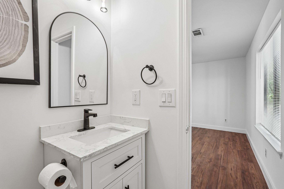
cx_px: 142
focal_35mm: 16
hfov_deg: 96.7
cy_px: 94
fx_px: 126
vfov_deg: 73.7
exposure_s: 1/20
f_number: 8
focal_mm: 16
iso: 800
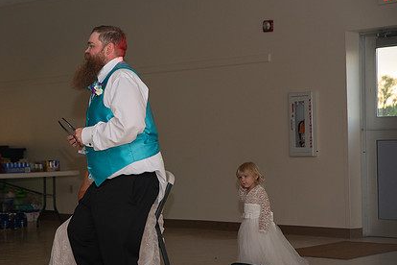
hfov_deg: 20.7
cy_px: 149
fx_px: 1081
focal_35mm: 98
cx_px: 123
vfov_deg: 14.0
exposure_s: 1/125
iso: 800
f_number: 3.5
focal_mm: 70
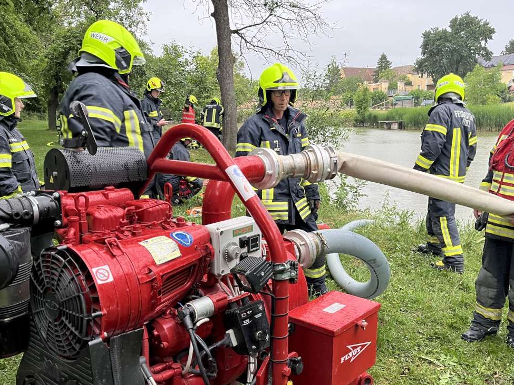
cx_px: 286
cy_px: 213
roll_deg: +0.6
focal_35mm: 32
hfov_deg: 56.7
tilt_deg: -11.6
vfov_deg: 44.1
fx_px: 475
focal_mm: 5.1
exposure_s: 1/92
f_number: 1.6
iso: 125
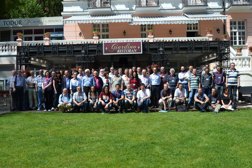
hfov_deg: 57.2
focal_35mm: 33
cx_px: 126
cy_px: 84
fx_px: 231
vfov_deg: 40.0
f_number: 8
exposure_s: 1/250
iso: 100
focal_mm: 22
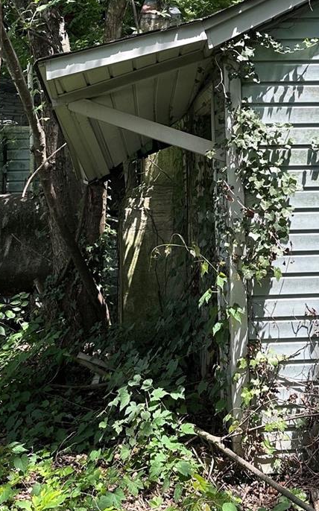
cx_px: 194
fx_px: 794
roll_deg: +0.8
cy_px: 162
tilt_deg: +1.8
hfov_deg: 22.7
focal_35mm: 57
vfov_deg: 35.3
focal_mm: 6.86
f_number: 1.78
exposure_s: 1/750
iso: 80
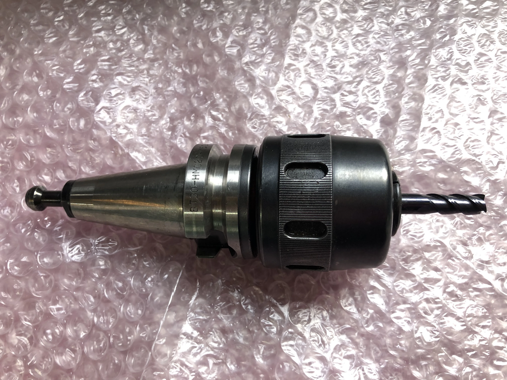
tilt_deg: -70.4
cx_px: 254
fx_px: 410
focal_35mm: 28
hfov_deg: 63.4
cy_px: 190
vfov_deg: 49.7
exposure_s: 1/30
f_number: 1.8
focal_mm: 3.99
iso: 32
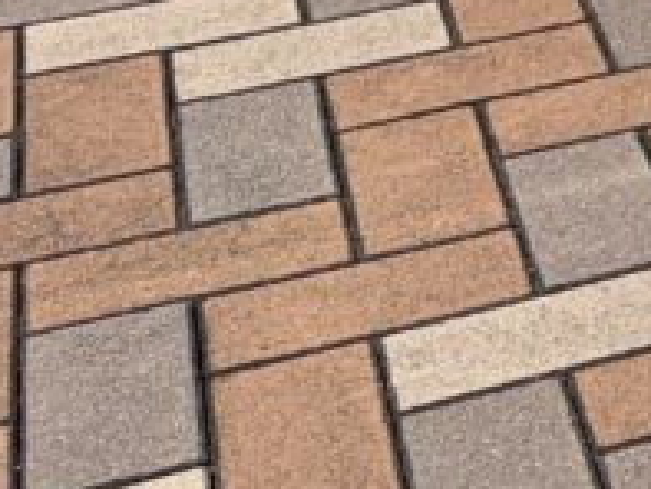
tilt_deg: -8.8
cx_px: 1629
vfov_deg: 9.8
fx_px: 2540
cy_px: -644
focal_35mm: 135
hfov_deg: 11.6
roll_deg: -0.8
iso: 50
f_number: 1.6
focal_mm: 5.96
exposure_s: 1/7813
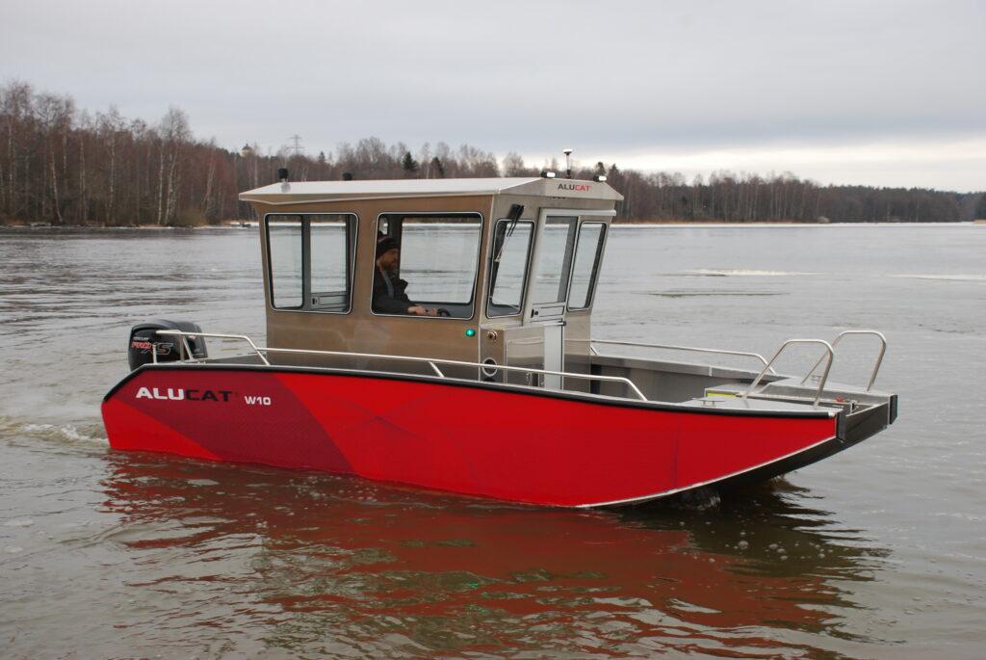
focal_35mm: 48
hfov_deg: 41.1
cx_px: 493
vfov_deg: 28.1
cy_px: 330
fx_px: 1316
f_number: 8
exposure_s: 1/60
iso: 200
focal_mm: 32
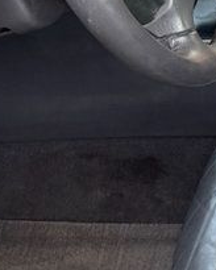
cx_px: 445
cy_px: -13
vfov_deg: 16.0
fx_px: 935
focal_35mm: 117
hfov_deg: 11.7
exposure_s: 1/157
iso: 200
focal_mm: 6.76
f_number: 1.78
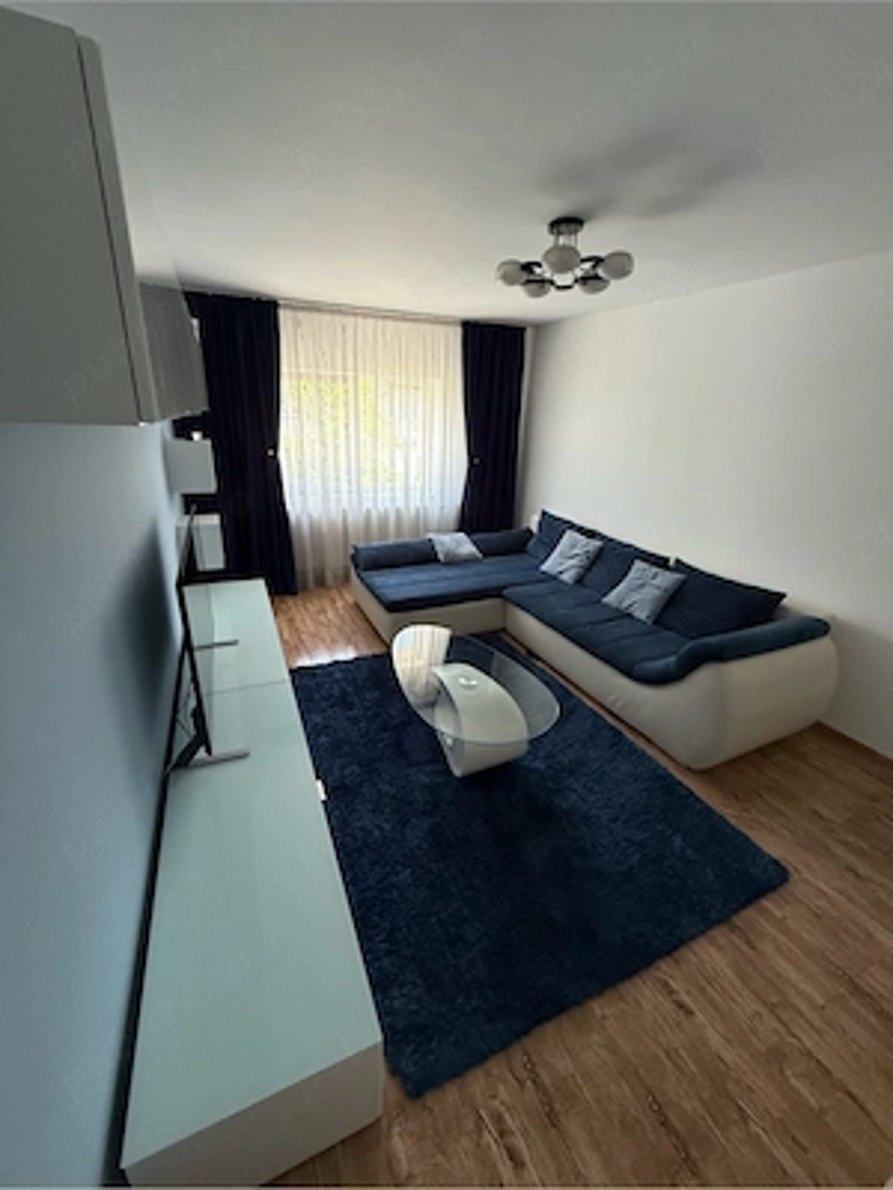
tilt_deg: -20.7
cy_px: 595
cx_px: 446
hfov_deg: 85.7
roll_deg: -3.3
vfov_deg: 102.1
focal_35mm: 14
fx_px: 482
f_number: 2.2
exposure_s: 1/99
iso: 250
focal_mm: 2.22
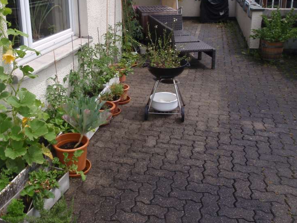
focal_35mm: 38
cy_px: 77
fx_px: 326
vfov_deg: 37.4
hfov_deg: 48.6
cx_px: 113
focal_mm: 5
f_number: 5
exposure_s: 1/320
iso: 64
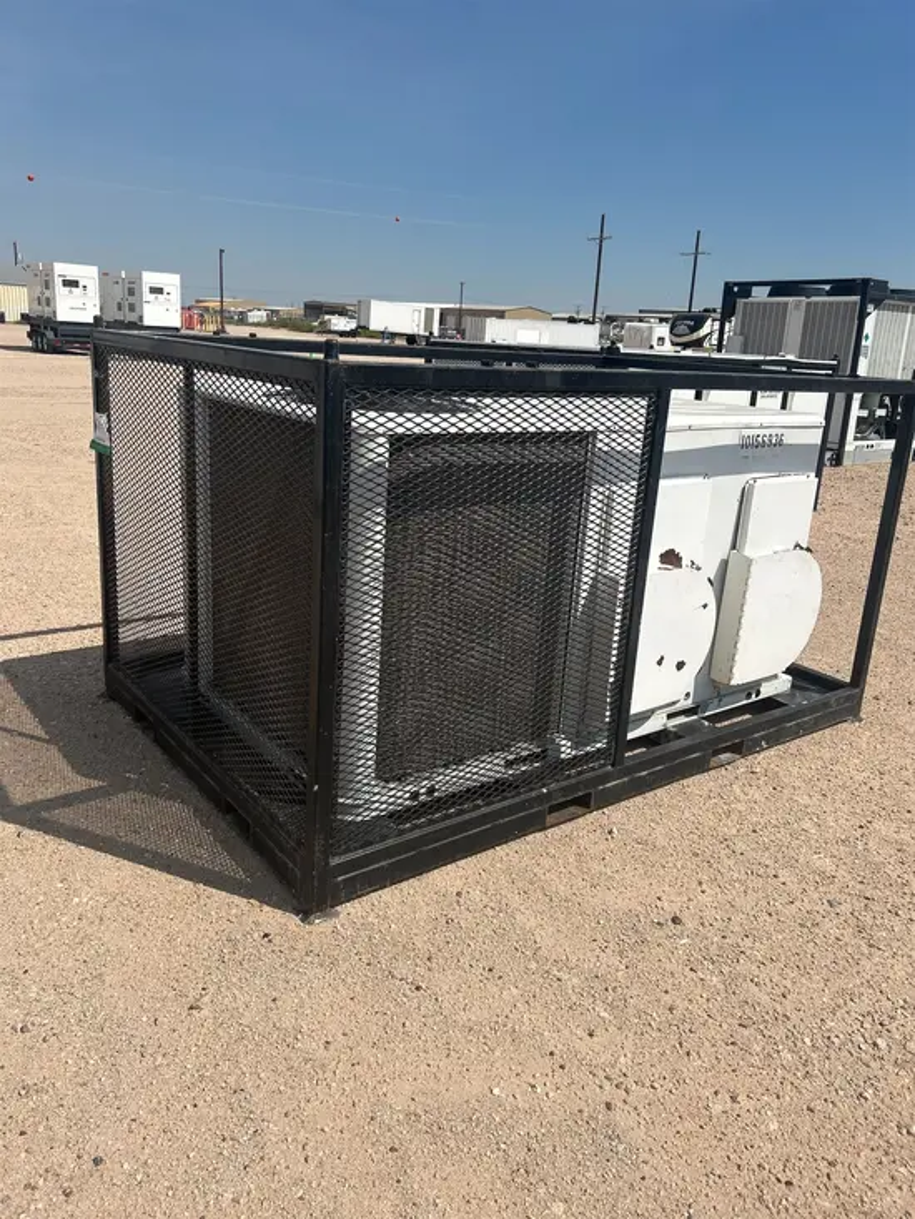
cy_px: 610
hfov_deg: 53.1
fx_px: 916
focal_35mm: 26
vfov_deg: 67.3
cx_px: 458
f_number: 1.5
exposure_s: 1/8696
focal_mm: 5.7
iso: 50
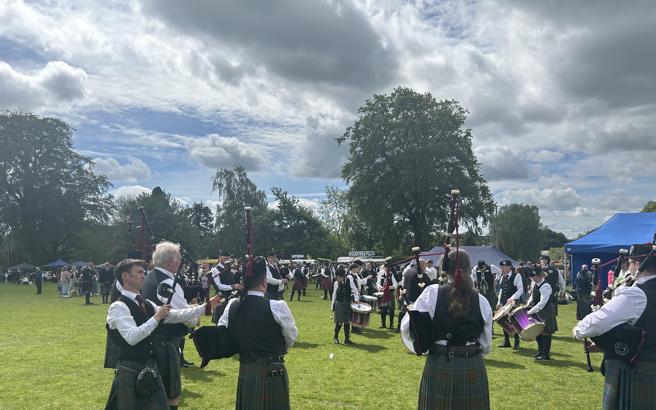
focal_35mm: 28
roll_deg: +0.1
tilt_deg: -0.4
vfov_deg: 44.3
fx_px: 501
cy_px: 249
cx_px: 331
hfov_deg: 66.5
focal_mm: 5.7
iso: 50
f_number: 1.5
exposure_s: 1/6579
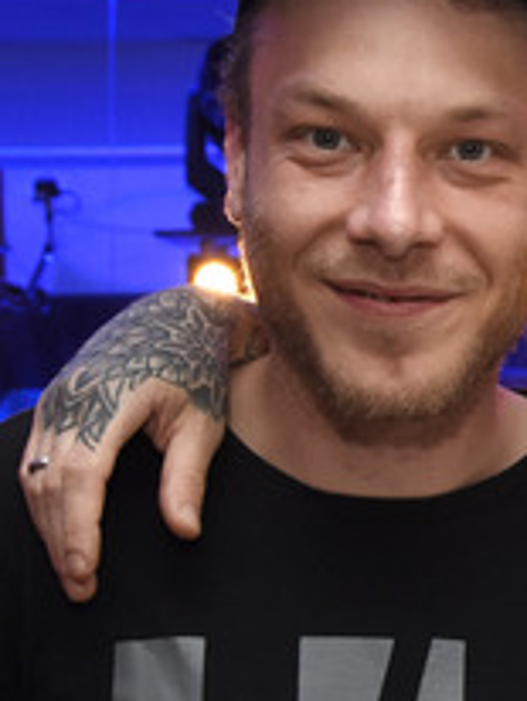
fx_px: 1276
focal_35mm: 63
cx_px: 617
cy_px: 299
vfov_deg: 30.6
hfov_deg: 21.8
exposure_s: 1/125
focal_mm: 20
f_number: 5
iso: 640
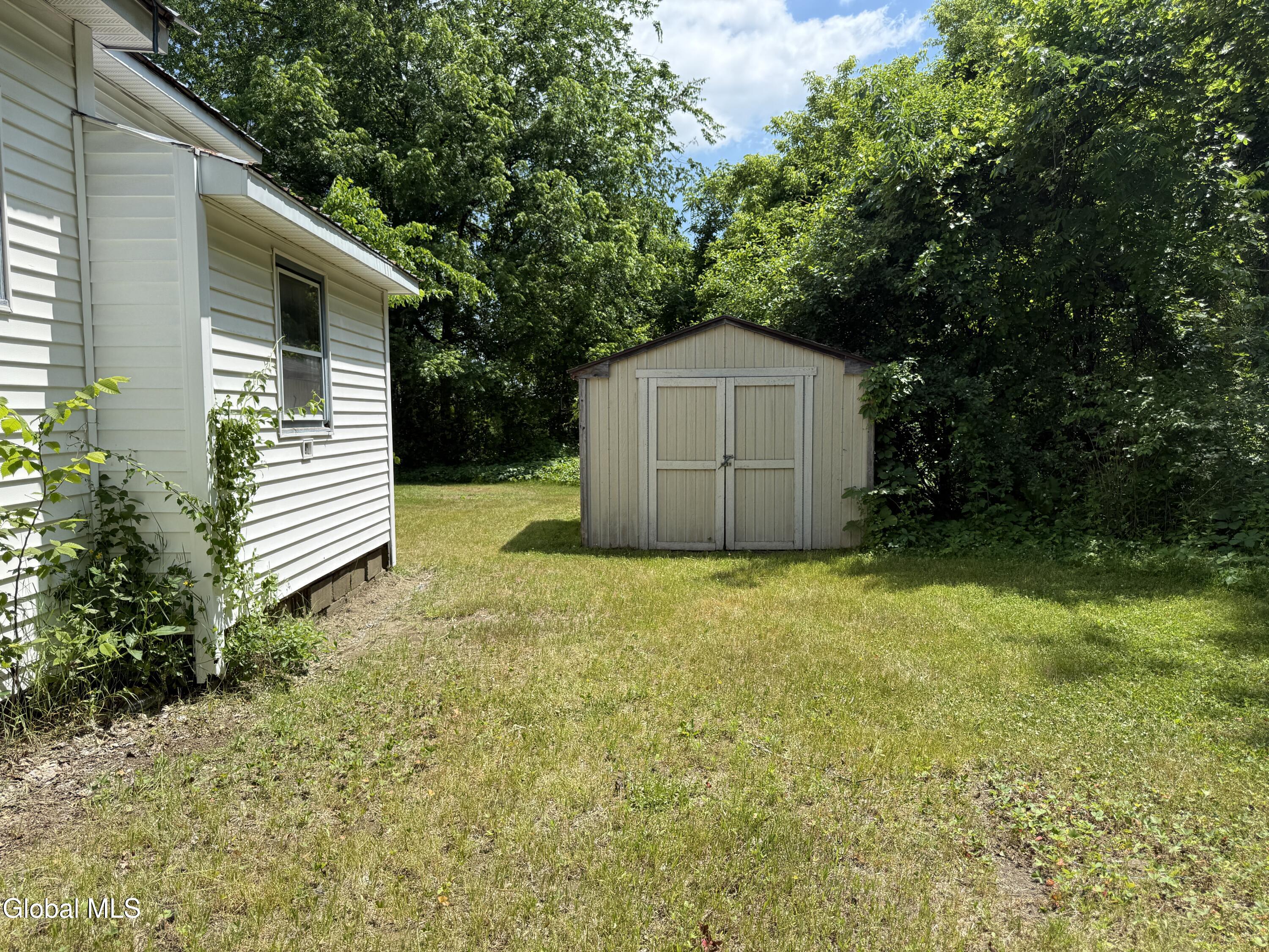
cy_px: 476
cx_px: 634
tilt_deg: -4.4
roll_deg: +0.1
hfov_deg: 71.6
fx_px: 880
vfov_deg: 56.8
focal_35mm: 24
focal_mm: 6.76
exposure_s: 1/2907
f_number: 1.78
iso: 80
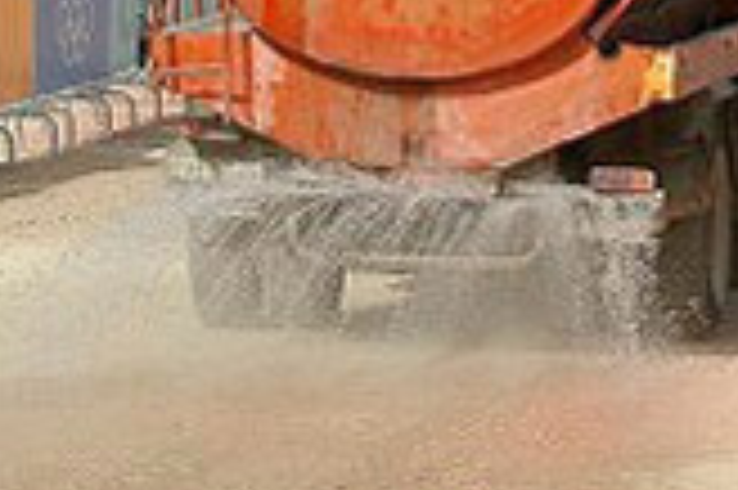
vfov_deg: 2.4
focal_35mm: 561
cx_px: 472
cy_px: -166
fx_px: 11489
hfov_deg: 3.7
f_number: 4
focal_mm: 102
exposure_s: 1/2000
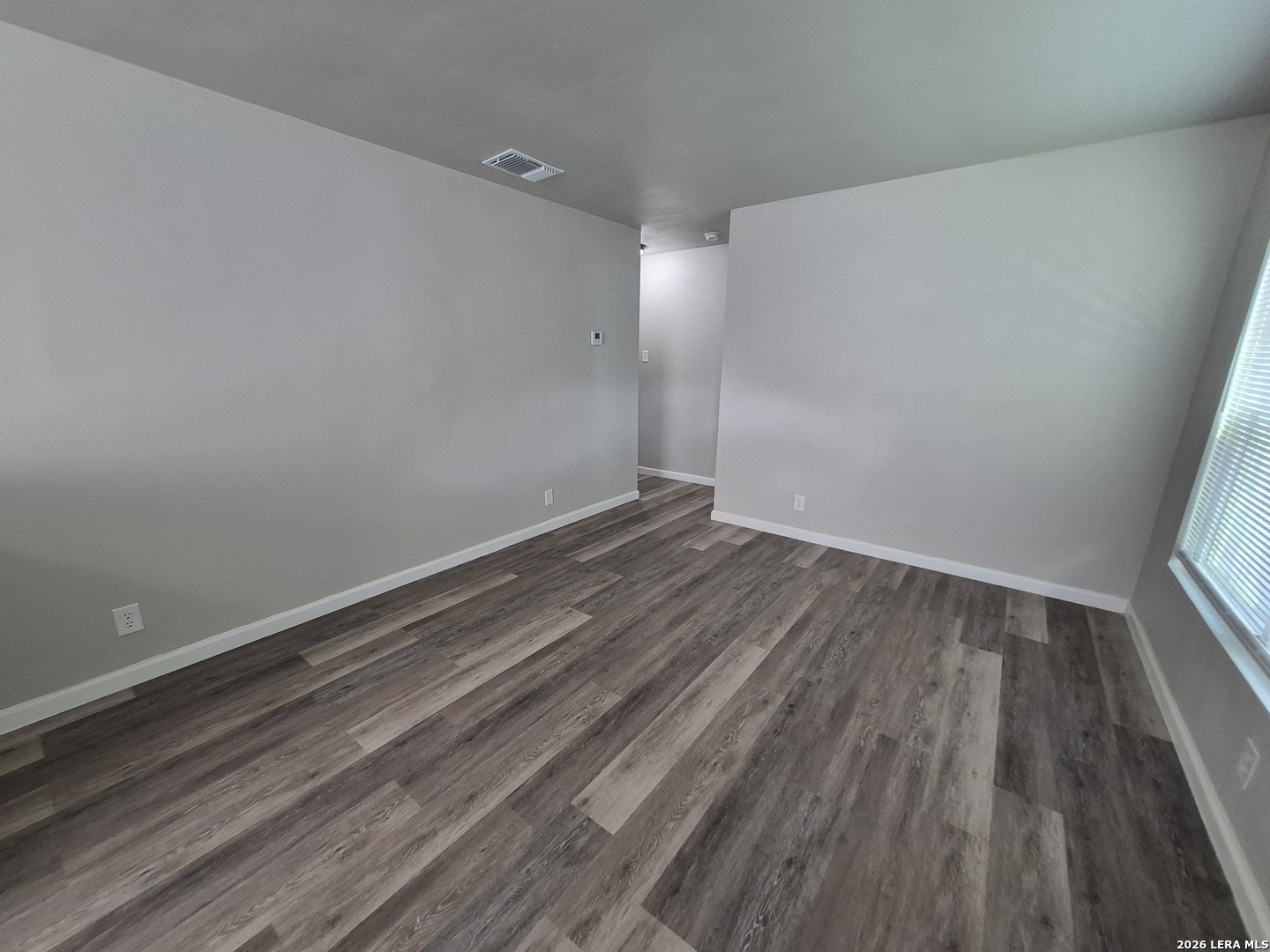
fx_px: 477
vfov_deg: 89.9
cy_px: 476
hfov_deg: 106.2
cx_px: 635
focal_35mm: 13
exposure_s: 1/60
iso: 250
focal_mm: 1.74
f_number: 2.2
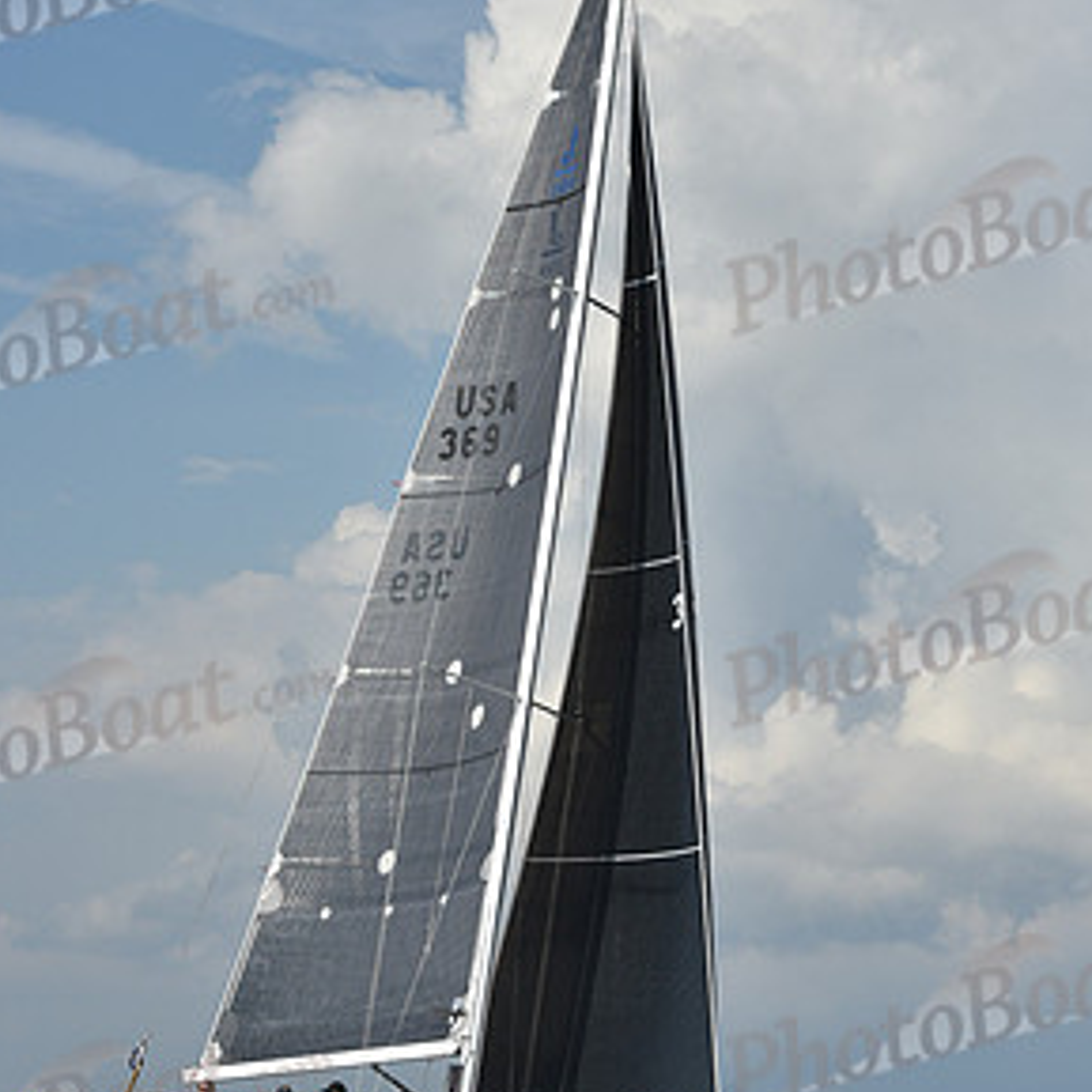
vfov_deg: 12.0
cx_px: 531
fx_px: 5175
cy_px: 487
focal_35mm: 145
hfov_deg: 12.0
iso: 250
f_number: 10
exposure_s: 1/1250
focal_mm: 85
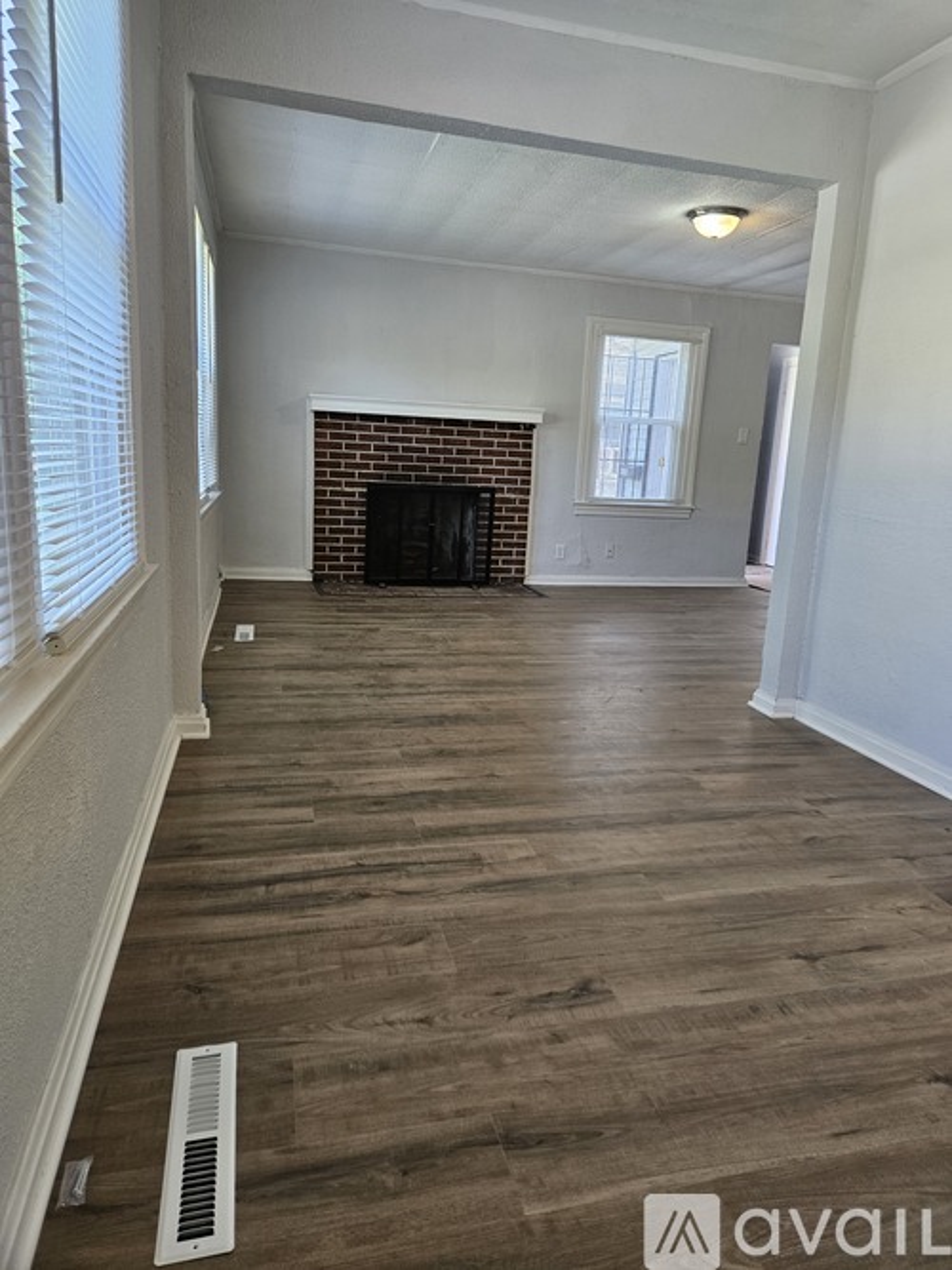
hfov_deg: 58.9
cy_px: 635
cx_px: 476
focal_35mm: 23
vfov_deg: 73.9
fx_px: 844
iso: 160
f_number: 1.8
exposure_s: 1/120
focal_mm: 5.4
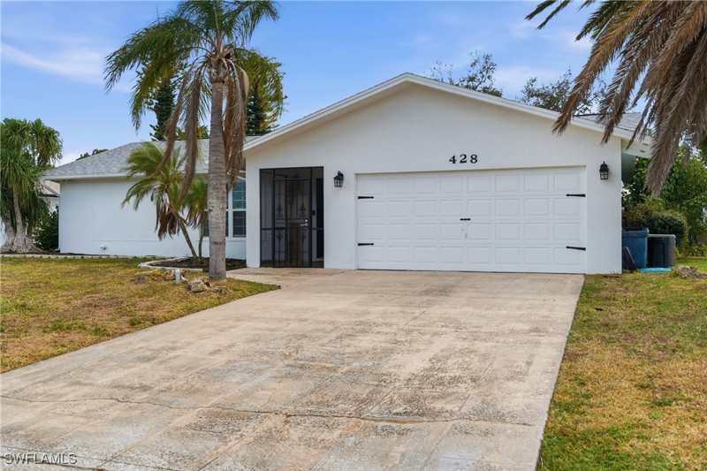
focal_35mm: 33
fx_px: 648
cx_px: 354
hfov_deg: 57.2
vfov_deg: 40.0
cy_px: 236
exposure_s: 1/1600
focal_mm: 33
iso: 200
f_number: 8
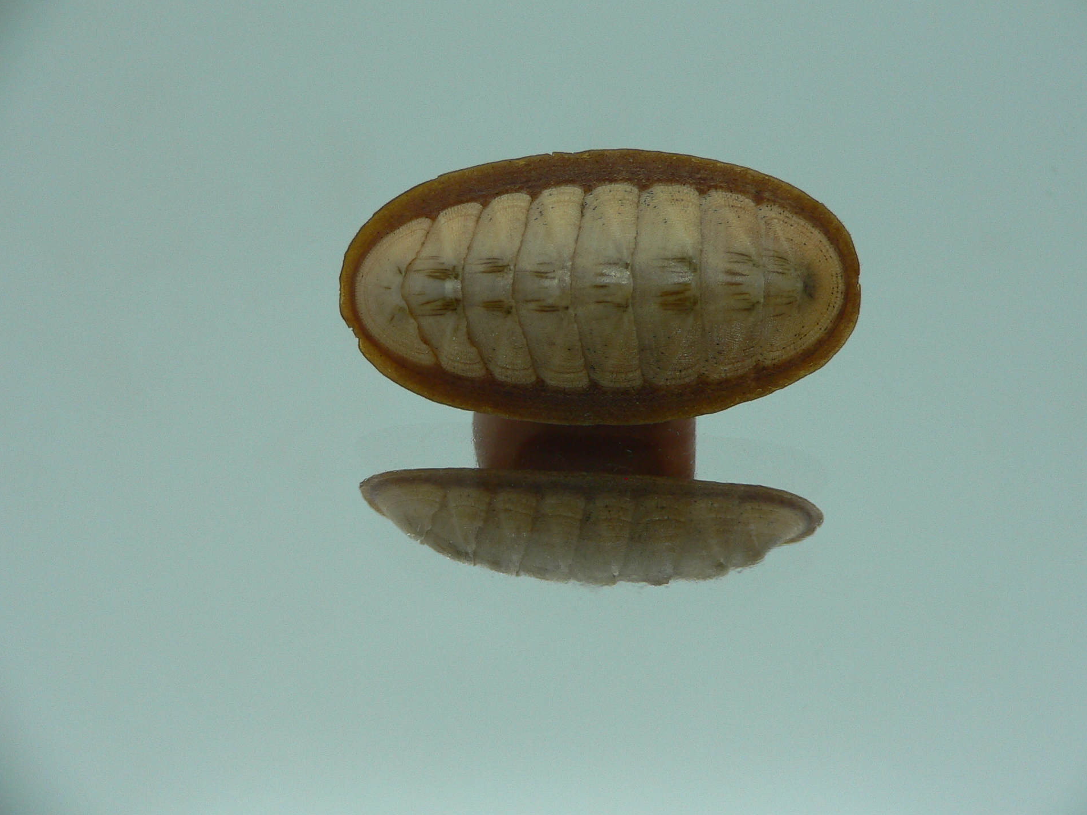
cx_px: 562
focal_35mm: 37
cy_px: 394
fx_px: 1162
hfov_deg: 50.1
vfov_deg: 38.7
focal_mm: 4.6
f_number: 2.8
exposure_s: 1/60
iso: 80
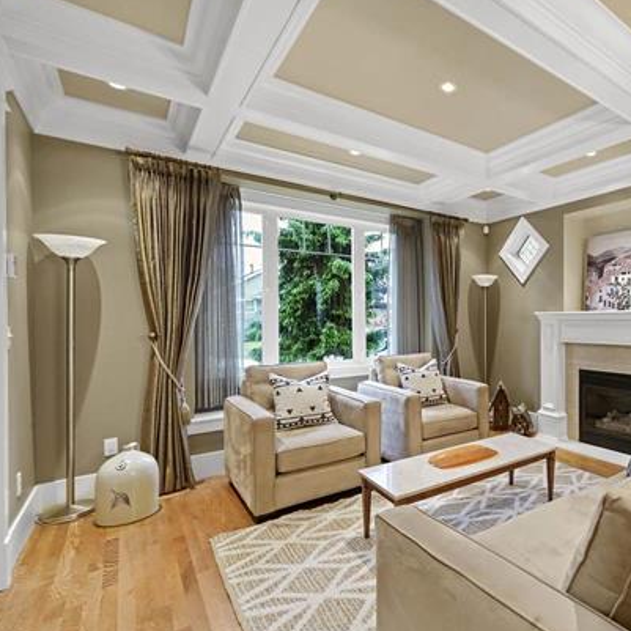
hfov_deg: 71.0
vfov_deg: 77.7
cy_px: 319
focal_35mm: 19
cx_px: 493
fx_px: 392
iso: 6400
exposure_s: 1/5
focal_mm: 14
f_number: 11
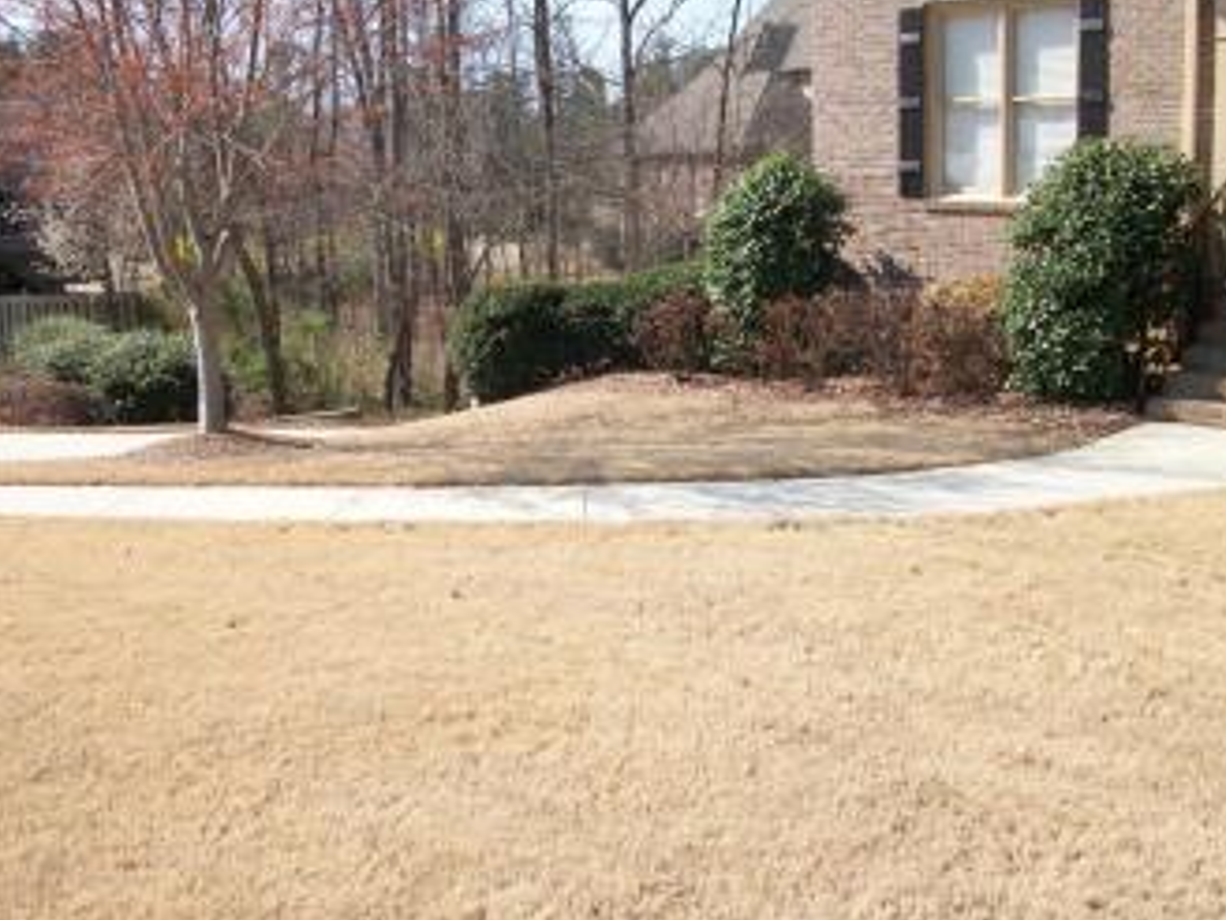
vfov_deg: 36.8
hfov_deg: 47.9
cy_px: 475
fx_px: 1381
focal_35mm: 39
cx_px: 594
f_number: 8.8
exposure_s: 1/100
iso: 80
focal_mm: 5.7
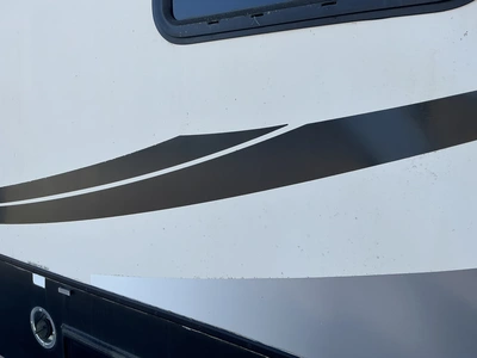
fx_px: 386
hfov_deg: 63.4
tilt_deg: -8.4
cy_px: 179
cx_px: 238
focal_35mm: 28
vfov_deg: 49.7
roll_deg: +0.2
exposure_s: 1/635
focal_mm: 3
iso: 25
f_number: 1.8
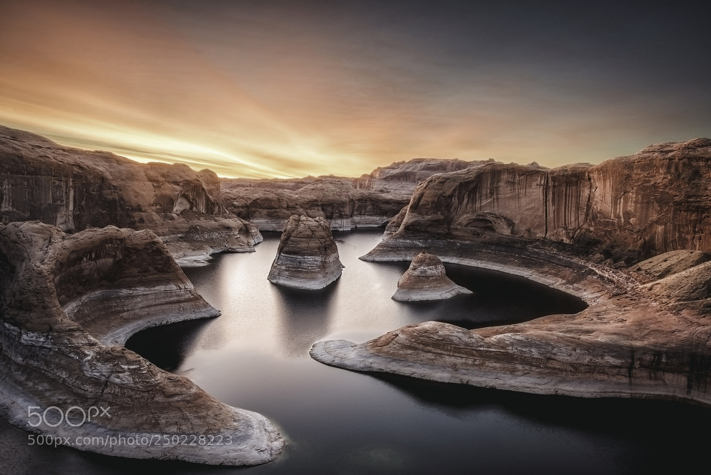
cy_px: 238
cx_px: 356
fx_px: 395
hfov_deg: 84.0
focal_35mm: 20
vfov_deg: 62.0
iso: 400
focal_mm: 20
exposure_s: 1/20
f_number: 10
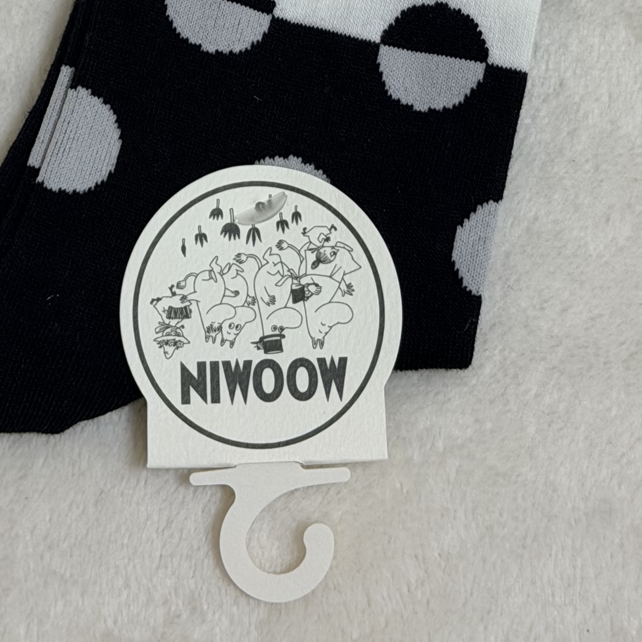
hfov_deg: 13.7
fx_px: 2665
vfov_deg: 13.3
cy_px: -151
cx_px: 219
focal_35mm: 127
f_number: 1.78
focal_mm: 6.76
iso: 80
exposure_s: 1/48
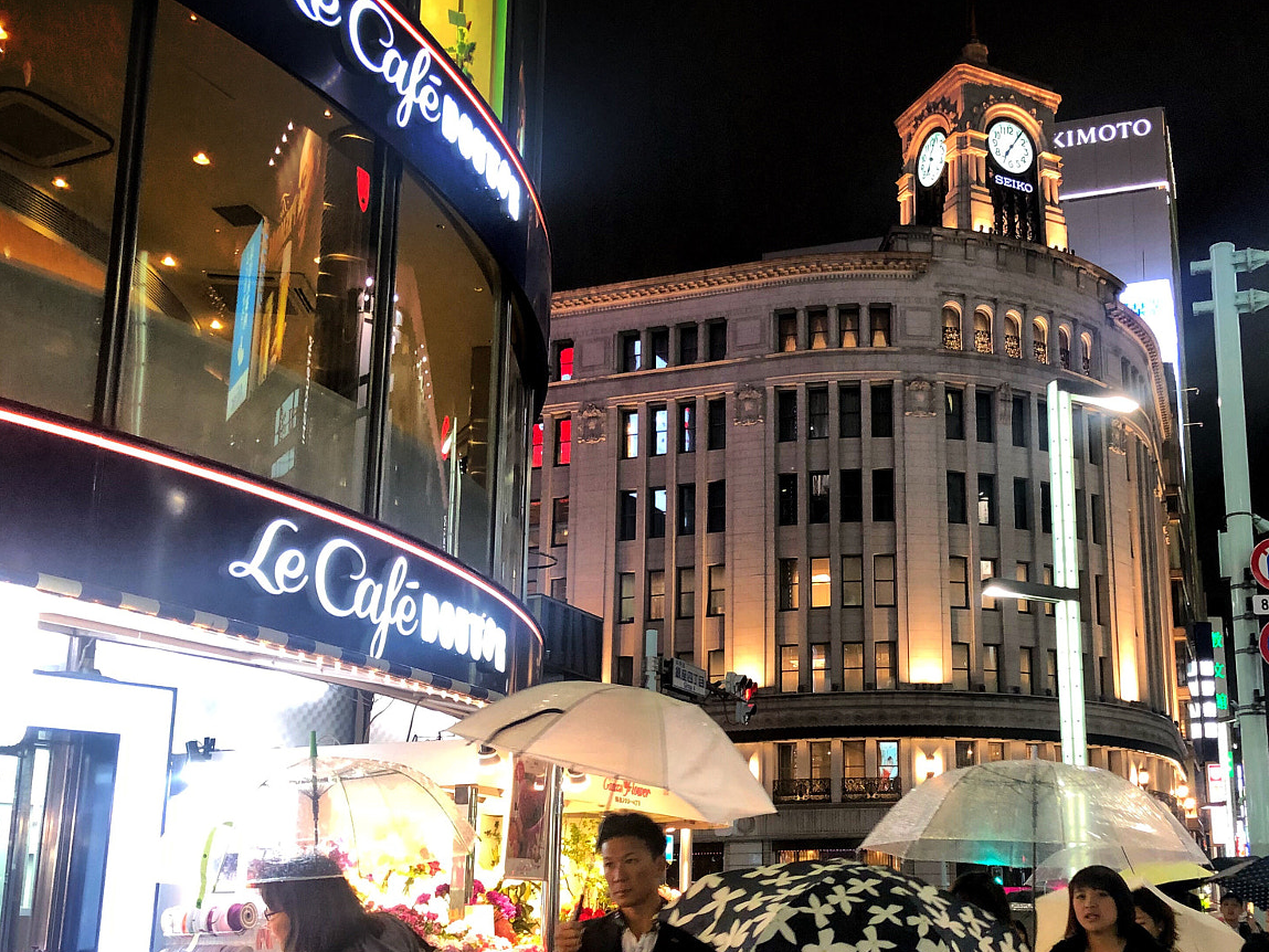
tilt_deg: +12.2
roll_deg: +1.4
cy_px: 630
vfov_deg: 36.5
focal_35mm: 39
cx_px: 845
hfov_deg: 47.1
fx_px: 1430
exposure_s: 1/17
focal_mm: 4
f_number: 1.8
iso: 64
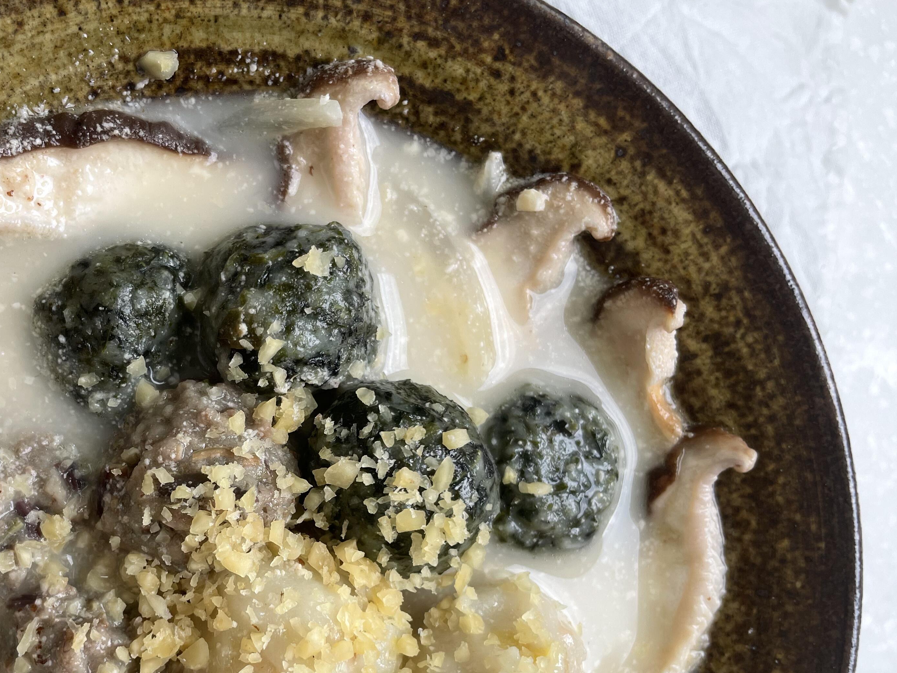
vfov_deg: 37.3
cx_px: 254
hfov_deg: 47.6
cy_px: 452
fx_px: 985
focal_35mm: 38
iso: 32
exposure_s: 1/200
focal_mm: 4.2
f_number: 1.6
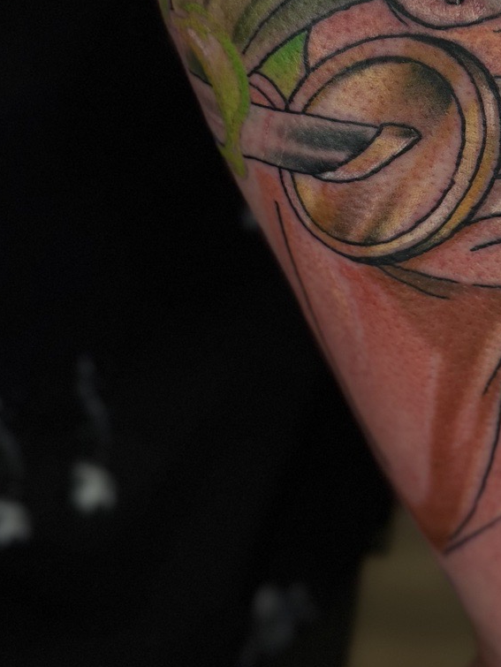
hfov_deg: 23.6
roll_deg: -7.7
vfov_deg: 31.2
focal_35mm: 61
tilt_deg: -16.5
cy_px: 188
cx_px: 426
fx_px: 1176
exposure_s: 1/120
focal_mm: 6.76
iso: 125
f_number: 1.78
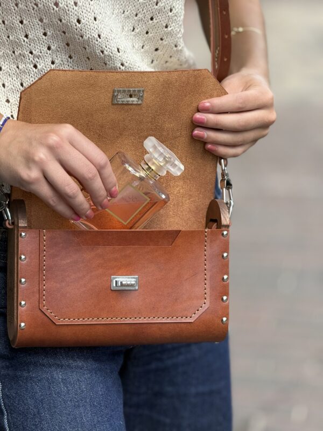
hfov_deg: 12.3
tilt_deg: -17.7
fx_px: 1493
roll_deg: -0.1
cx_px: 162
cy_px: 216
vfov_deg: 16.4
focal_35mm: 120
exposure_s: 1/198
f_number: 2.8
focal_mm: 15.66
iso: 50
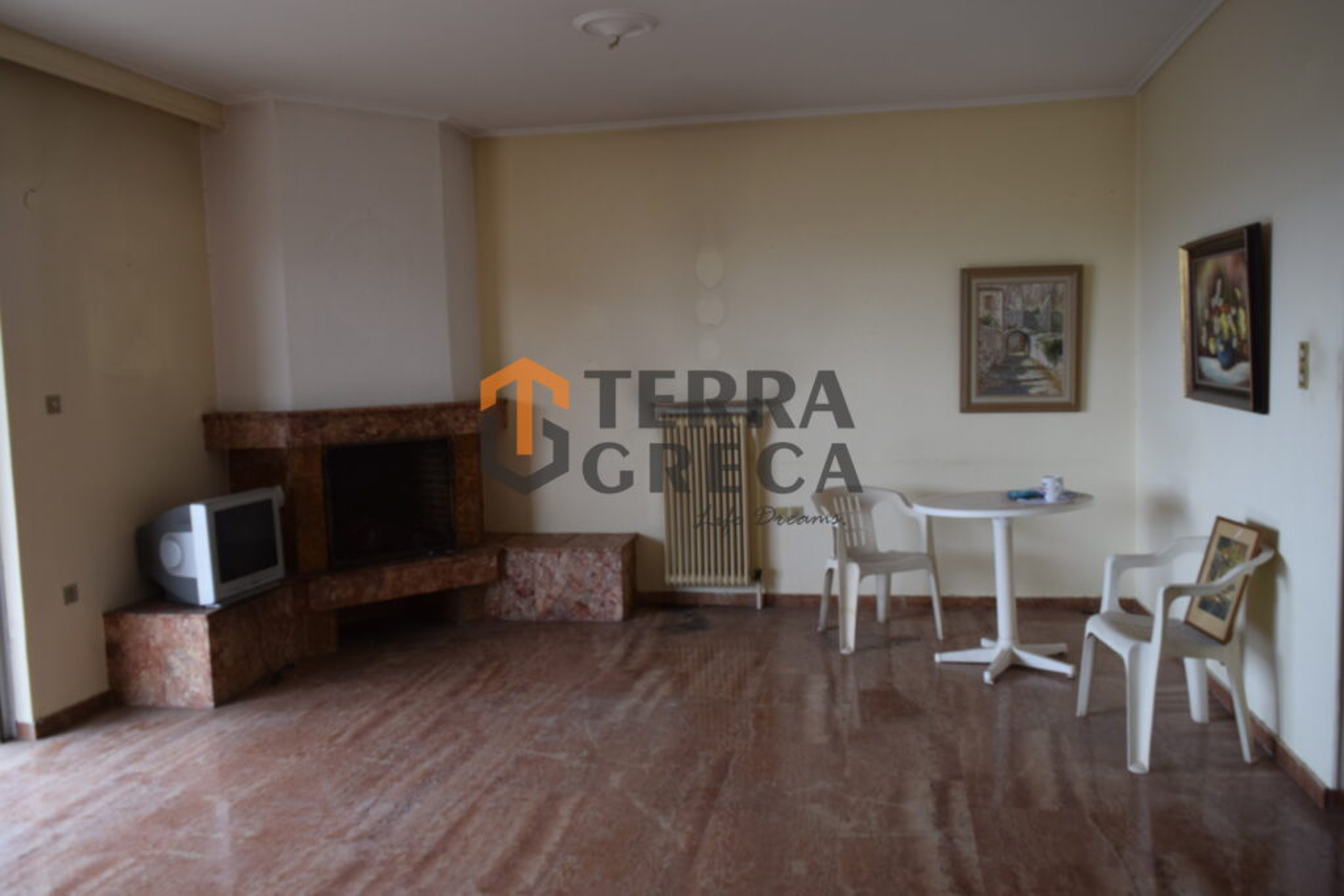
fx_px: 1008
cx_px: 672
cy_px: 448
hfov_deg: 67.4
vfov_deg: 47.9
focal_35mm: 27
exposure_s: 1/125
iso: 400
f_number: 5.6
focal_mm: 18
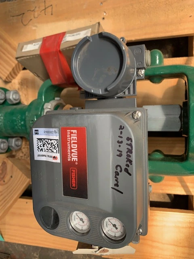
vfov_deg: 67.3
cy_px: 130
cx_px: 97
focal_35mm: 26
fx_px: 194
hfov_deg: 53.1
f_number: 1.8
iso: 64
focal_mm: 4.25
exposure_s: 1/121
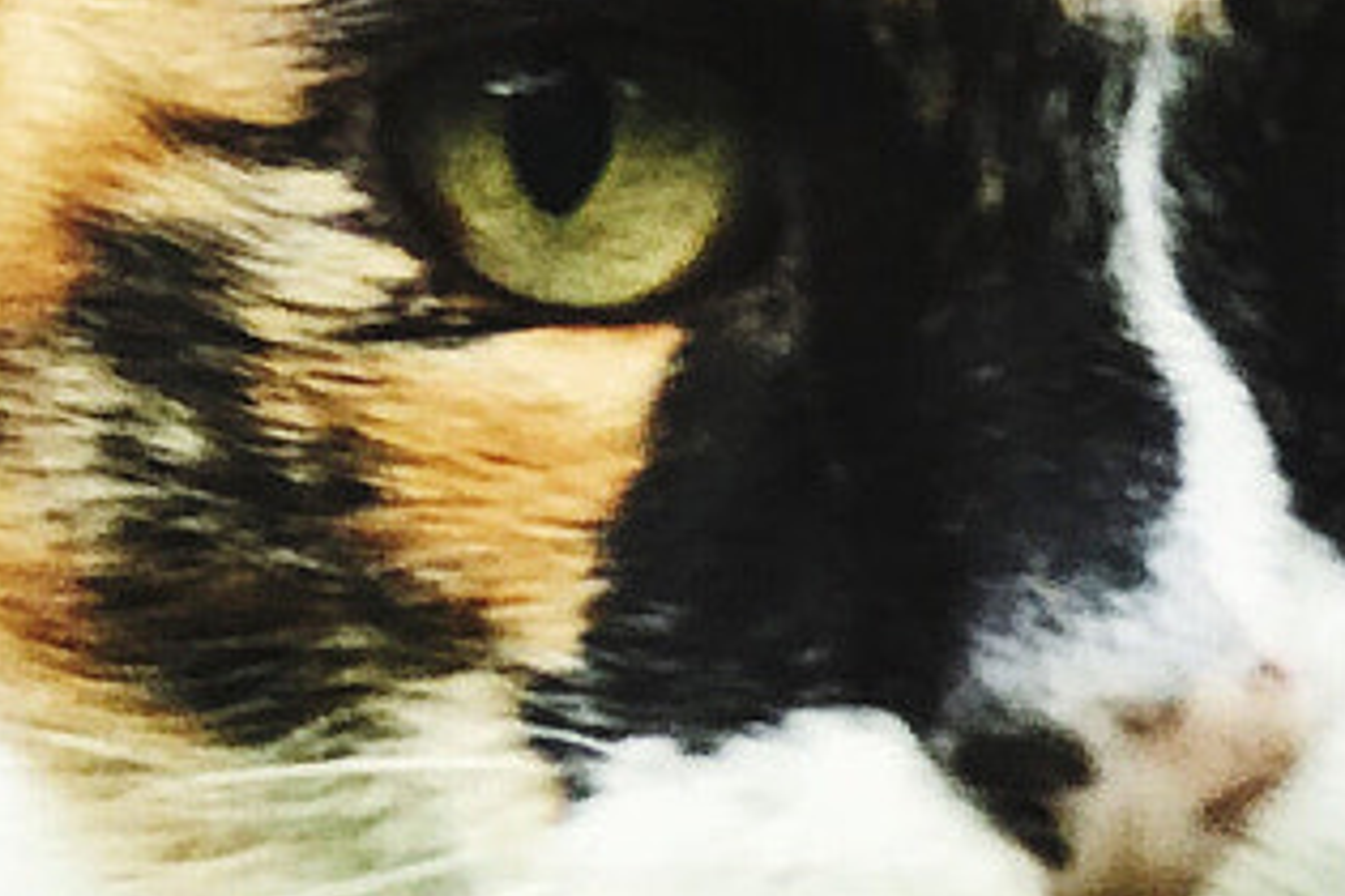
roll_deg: -0.3
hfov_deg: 6.8
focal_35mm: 301
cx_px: 1460
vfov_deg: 4.6
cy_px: 1007
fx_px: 11245
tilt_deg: -2.2
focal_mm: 6.6
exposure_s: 1/50
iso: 40
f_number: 2.8
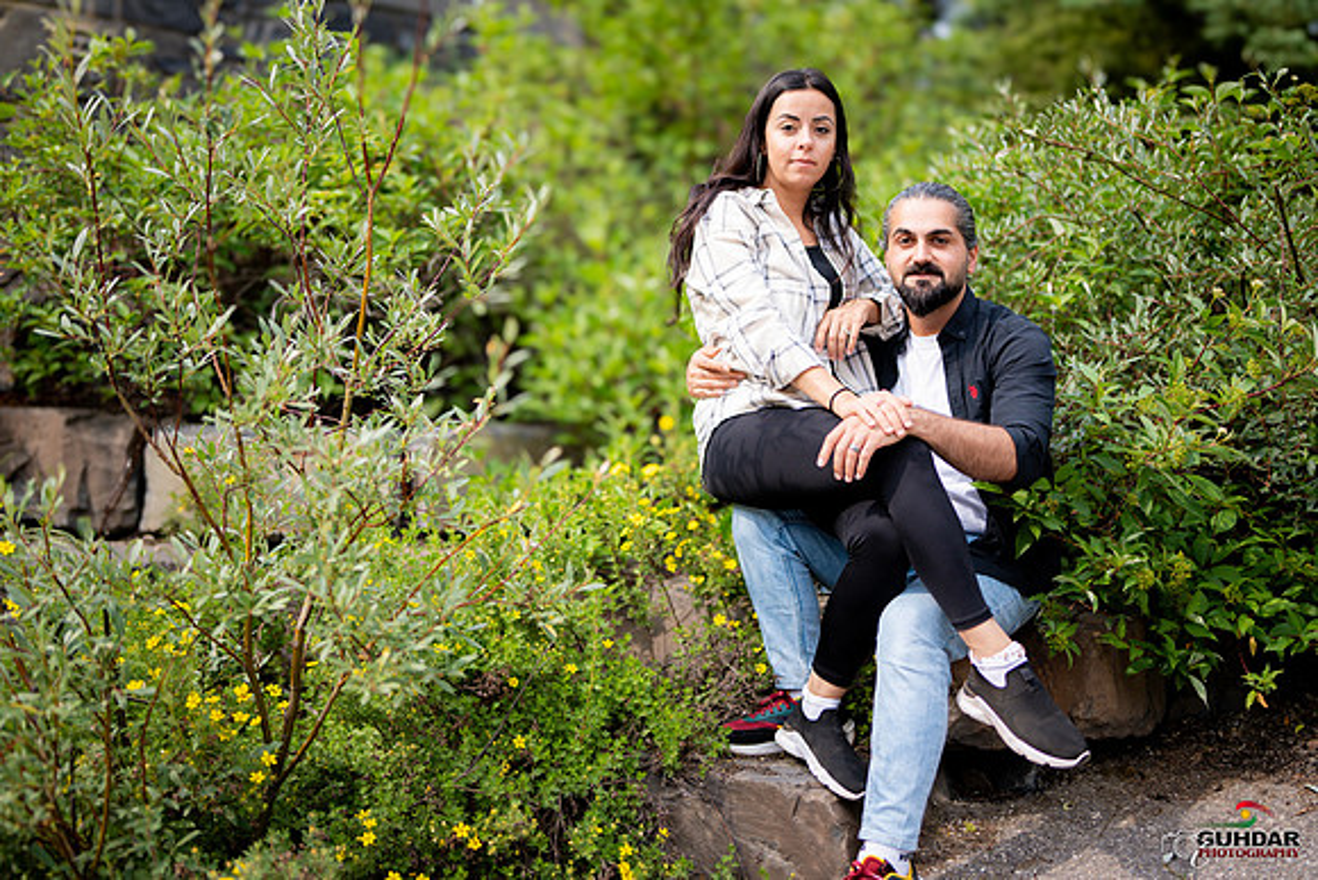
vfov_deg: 37.9
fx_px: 1282
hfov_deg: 54.4
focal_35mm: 35
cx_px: 659
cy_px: 440
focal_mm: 35
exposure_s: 1/8000
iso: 200
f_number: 1.2
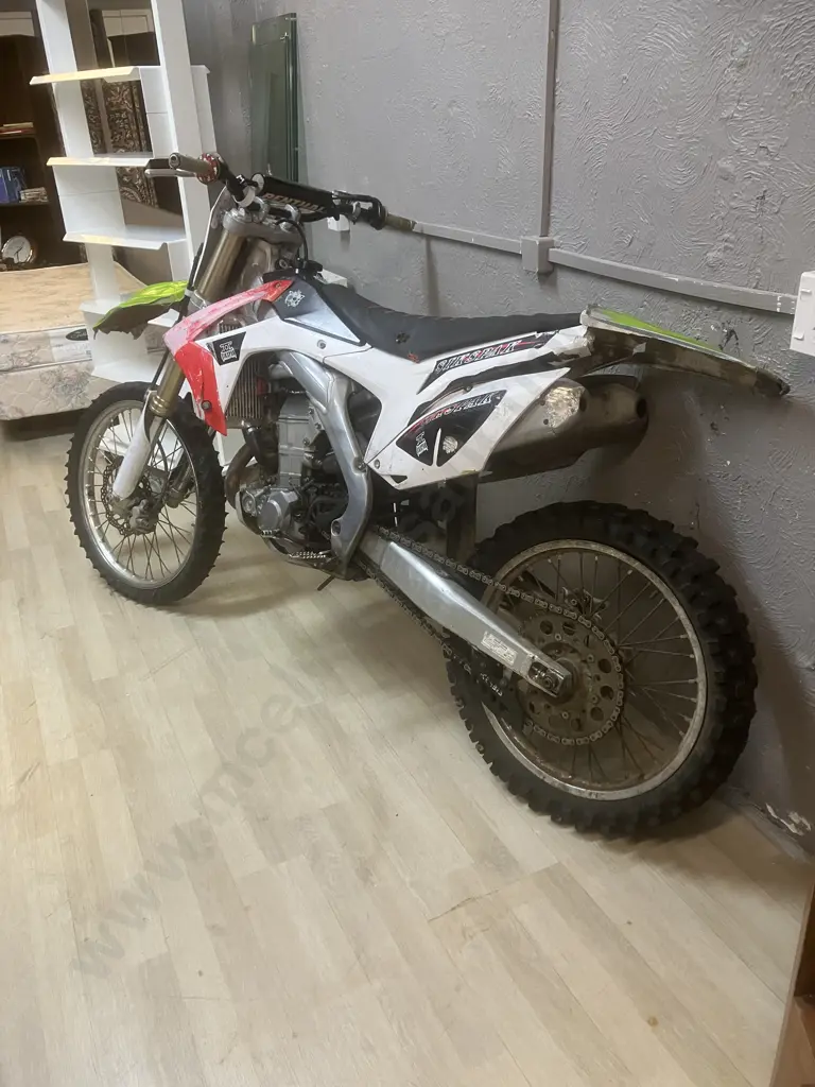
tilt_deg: -23.7
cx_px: 408
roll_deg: +2.6
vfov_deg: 63.4
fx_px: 879
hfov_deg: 49.7
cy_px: 544
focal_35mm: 28
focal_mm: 3.99
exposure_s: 1/50
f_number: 1.8
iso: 160
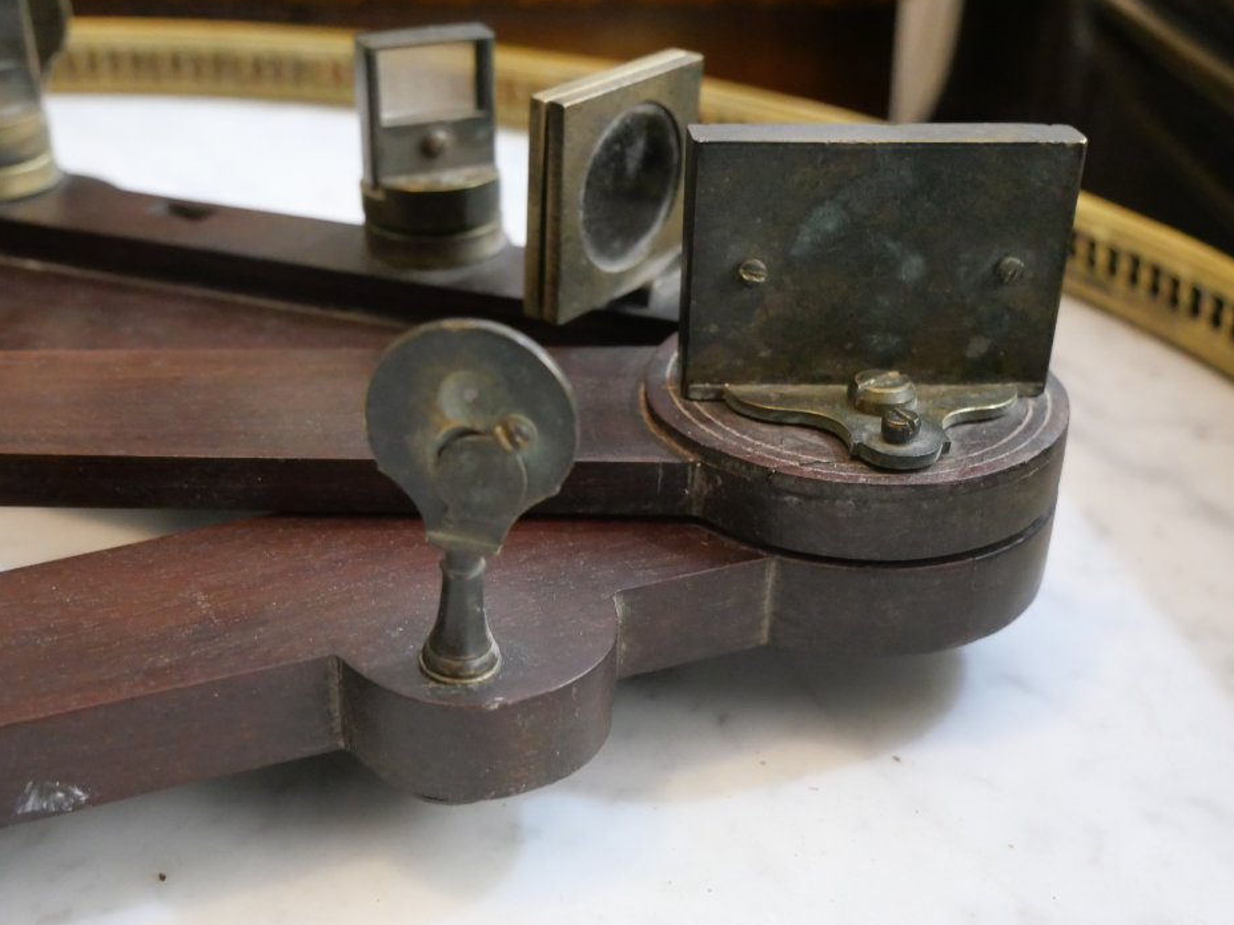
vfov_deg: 32.8
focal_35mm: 44
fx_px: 1568
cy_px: 542
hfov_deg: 43.0
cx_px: 624
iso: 3200
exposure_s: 1/60
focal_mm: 17
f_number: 3.8
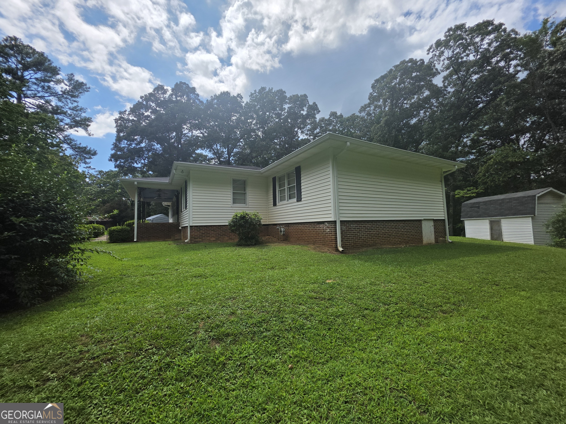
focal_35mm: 13
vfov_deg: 89.9
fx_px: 213
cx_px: 283
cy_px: 212
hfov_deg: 106.2
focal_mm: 2.2
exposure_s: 1/3455
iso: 40
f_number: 1.9
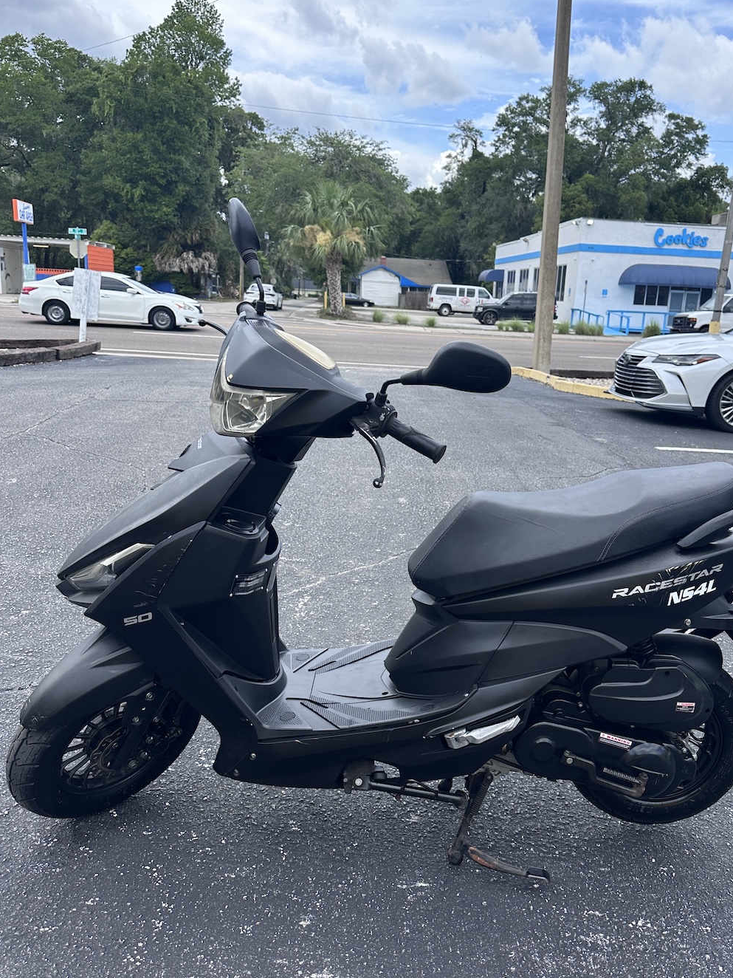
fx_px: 819
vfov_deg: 61.6
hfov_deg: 48.0
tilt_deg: -11.9
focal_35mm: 29
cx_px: 435
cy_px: 507
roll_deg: -3.2
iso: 80
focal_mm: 6.86
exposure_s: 1/1916
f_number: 1.78
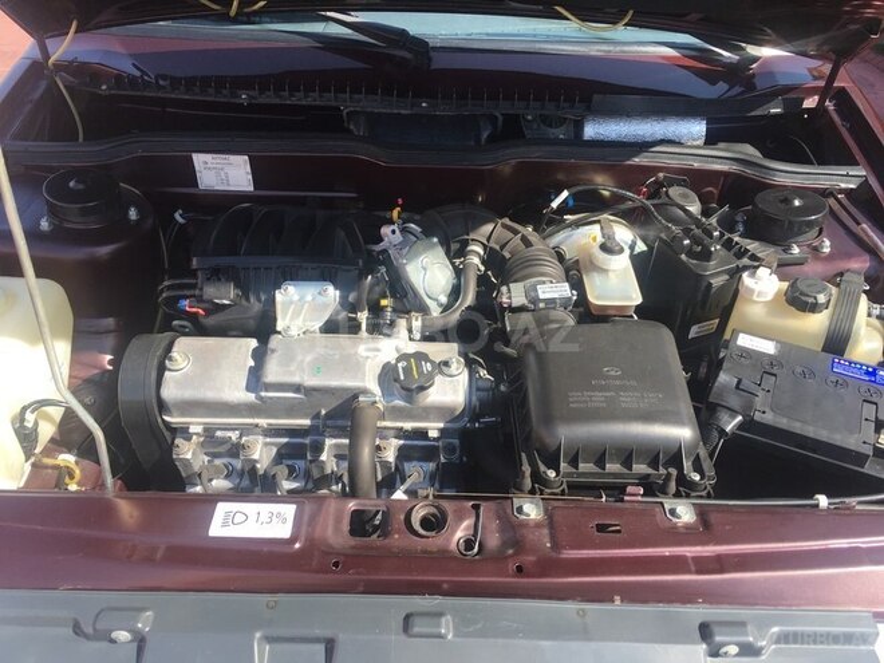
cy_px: 332
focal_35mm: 29
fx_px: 741
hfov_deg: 61.7
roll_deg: -1.8
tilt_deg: -39.0
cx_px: 442
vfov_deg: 48.2
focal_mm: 4.15
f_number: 2.2
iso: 25
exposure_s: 1/527
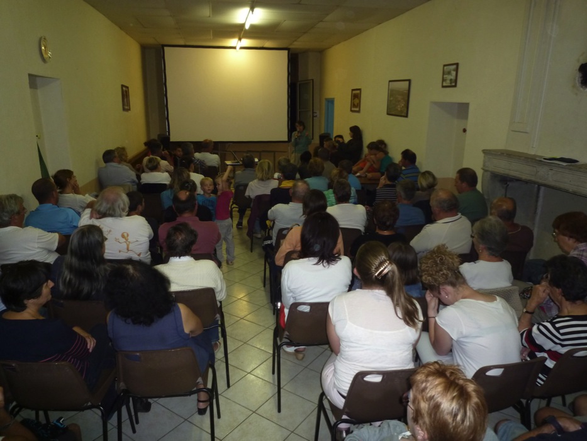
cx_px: 294
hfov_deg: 69.4
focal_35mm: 25
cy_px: 220
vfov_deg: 54.9
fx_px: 424
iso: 200
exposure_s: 1/30
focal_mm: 4.4
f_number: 2.8
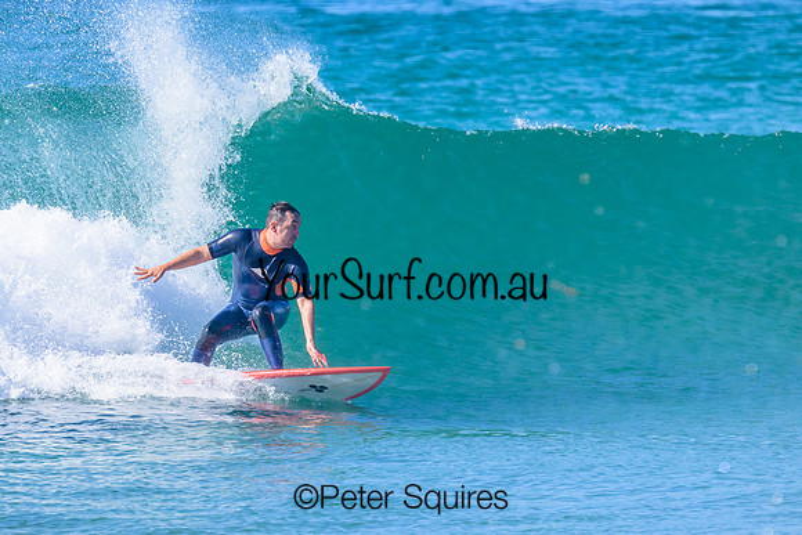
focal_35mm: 755
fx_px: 16829
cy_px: 216
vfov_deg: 1.8
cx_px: 368
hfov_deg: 2.7
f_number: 11
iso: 1250
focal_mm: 610
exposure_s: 1/2000
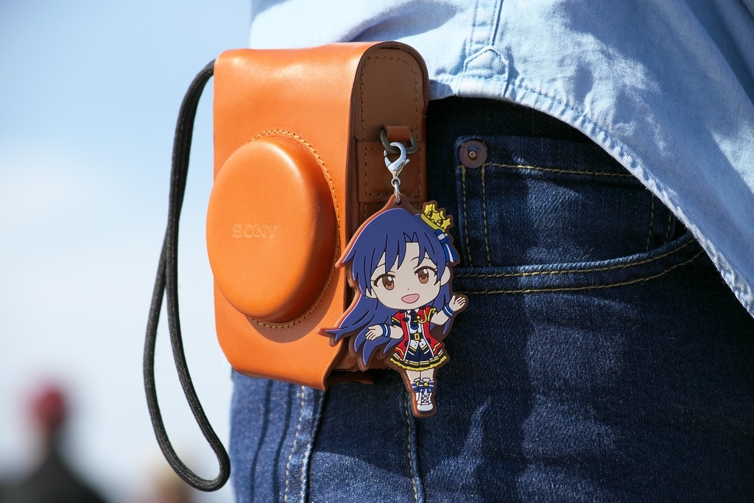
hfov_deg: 13.4
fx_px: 3205
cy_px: 252
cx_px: 377
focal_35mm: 153
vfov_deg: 9.0
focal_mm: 102
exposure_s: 1/800
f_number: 8
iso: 100
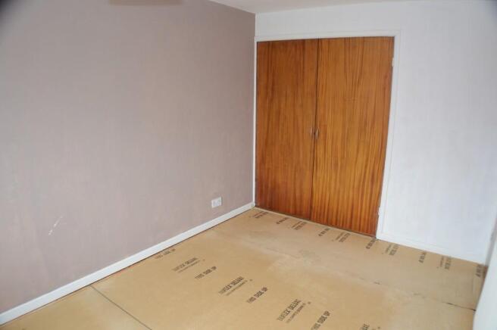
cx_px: 248
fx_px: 414
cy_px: 165
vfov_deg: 43.5
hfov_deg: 62.0
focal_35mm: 30
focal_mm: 20
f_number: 4.5
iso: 400
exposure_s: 1/80
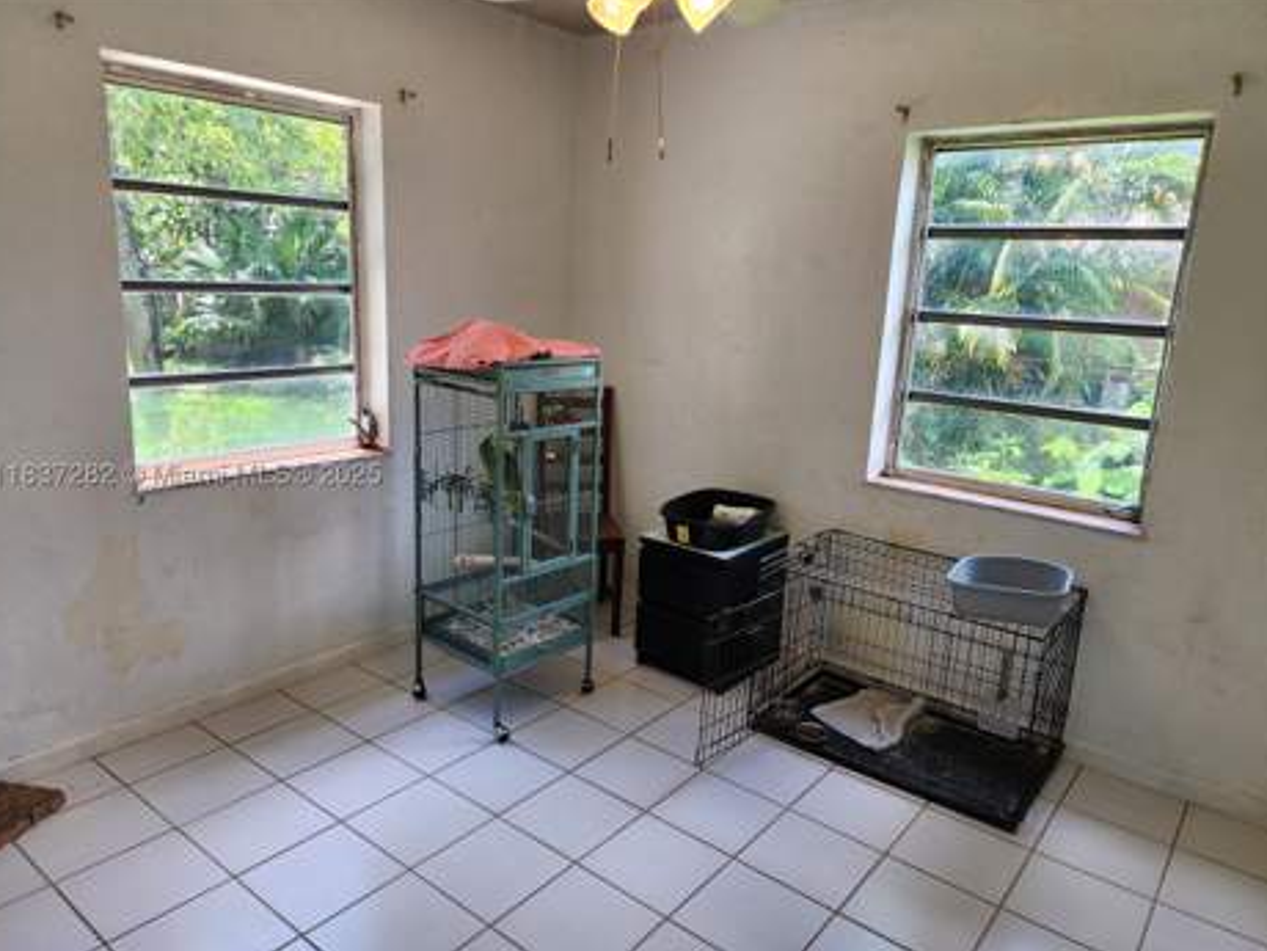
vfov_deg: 56.8
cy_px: 480
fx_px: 878
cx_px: 625
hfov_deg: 71.6
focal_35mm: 24
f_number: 1.8
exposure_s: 1/120
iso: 40
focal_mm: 6.4
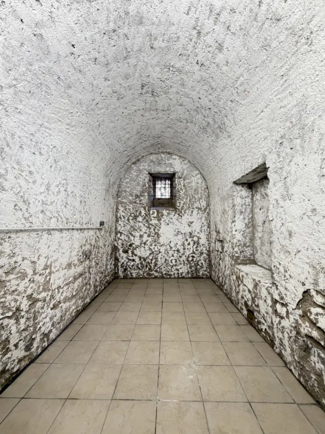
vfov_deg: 102.1
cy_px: 217
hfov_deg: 85.7
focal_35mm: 14
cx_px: 162
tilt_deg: +3.1
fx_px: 175
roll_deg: +0.6
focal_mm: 2.22
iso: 320
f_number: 2.2
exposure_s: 1/82
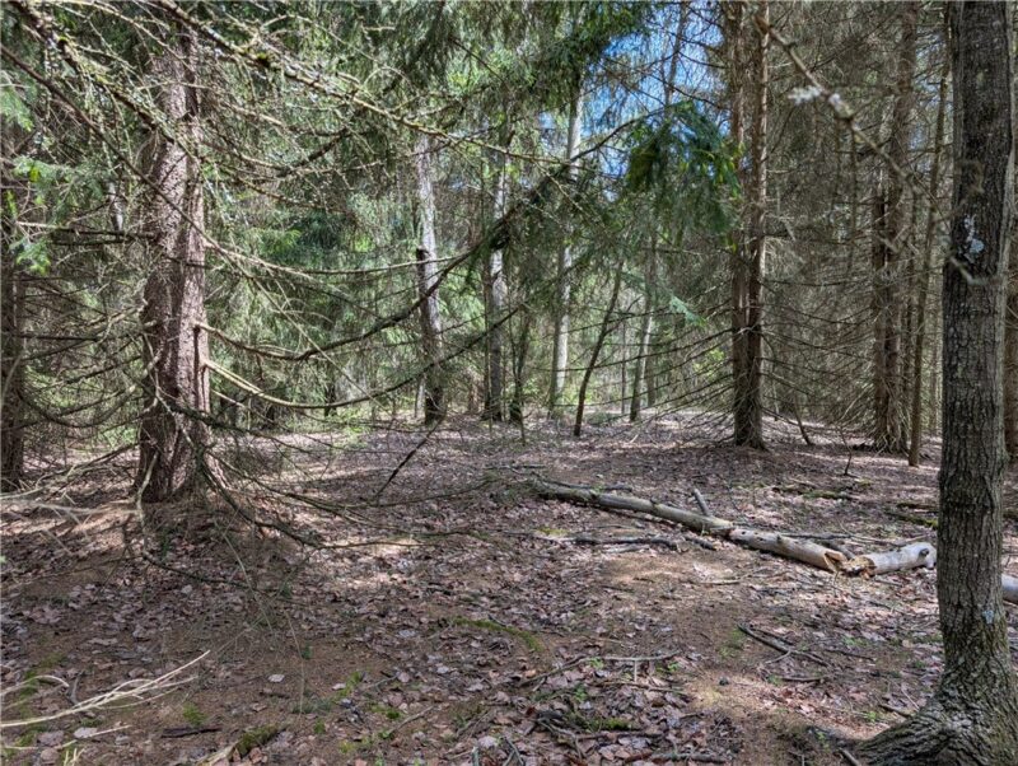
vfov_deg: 56.9
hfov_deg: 71.5
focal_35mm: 24
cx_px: 509
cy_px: 383
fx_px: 707
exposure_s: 1/565
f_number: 1.68
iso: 20
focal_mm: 6.9
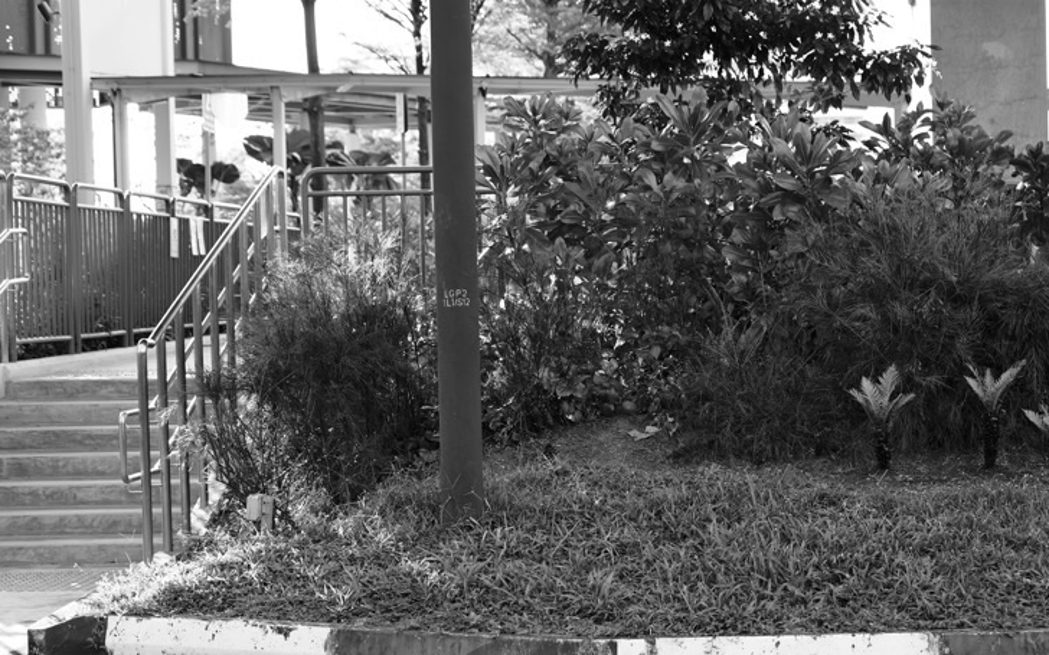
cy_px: 416
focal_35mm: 77
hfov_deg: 26.5
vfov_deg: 16.9
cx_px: 769
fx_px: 2201
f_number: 2.8
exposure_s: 1/125
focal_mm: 43
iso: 100
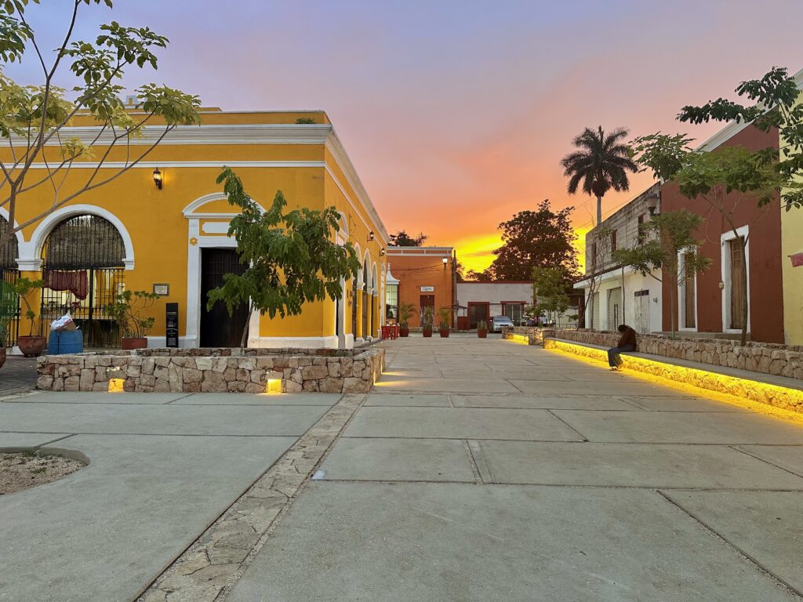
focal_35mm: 24
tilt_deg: +3.2
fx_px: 557
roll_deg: -0.6
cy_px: 301
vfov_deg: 56.8
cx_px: 402
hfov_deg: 71.6
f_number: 1.78
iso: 200
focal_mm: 6.86
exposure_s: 1/60
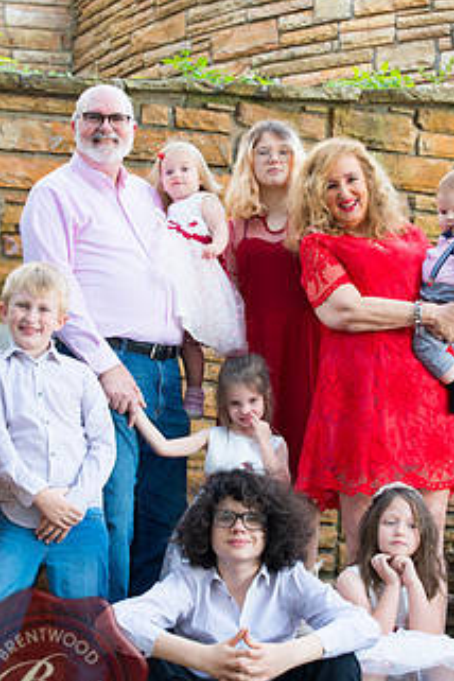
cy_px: 361
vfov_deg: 20.8
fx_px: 1854
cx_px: 248
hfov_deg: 14.0
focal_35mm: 98
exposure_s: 1/30
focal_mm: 70
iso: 200
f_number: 5
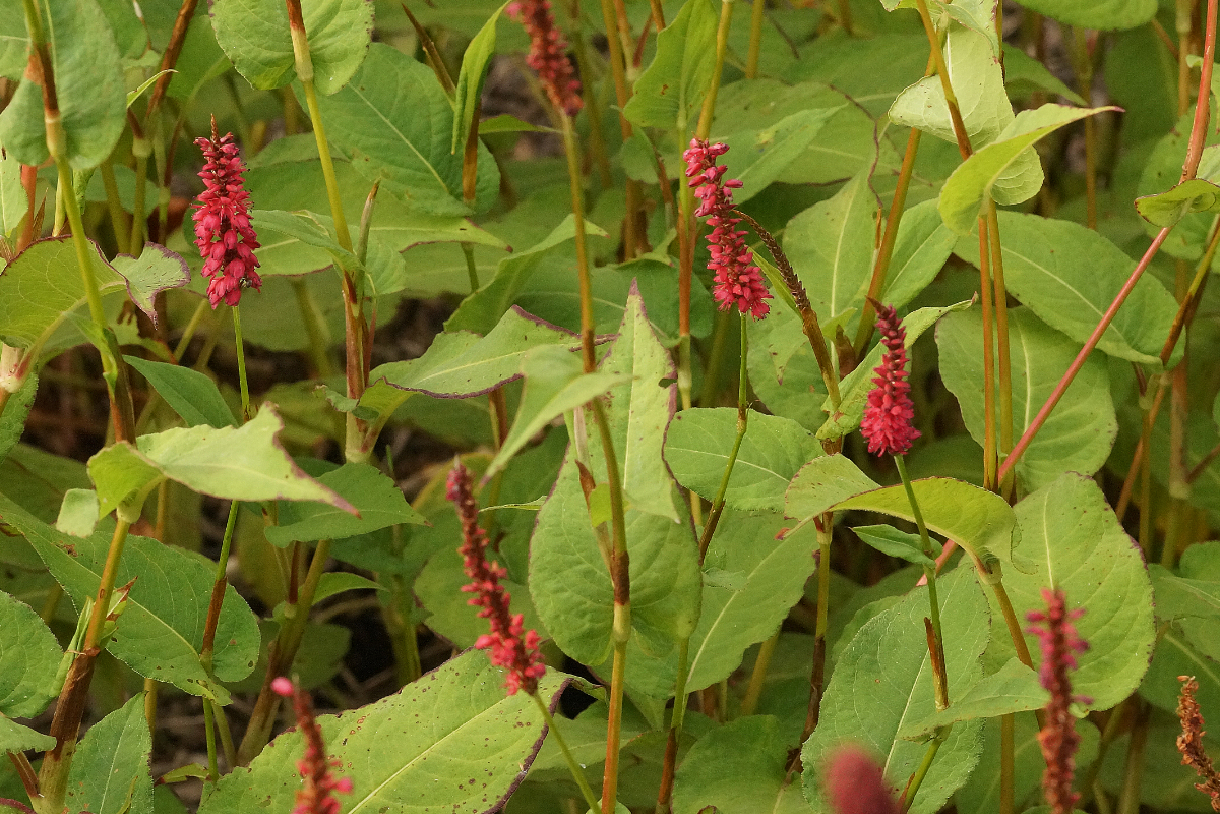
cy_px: 407
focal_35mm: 150
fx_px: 5083
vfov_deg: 9.1
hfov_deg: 13.7
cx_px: 610
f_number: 10
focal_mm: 100
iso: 1600
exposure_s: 1/160
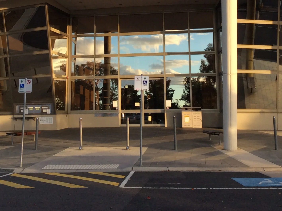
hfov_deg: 33.2
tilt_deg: +10.4
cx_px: 124
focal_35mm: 58
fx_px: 472
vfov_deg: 24.5
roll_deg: +0.9
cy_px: 22
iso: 32
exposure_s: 1/210
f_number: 2.4
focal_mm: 3.3
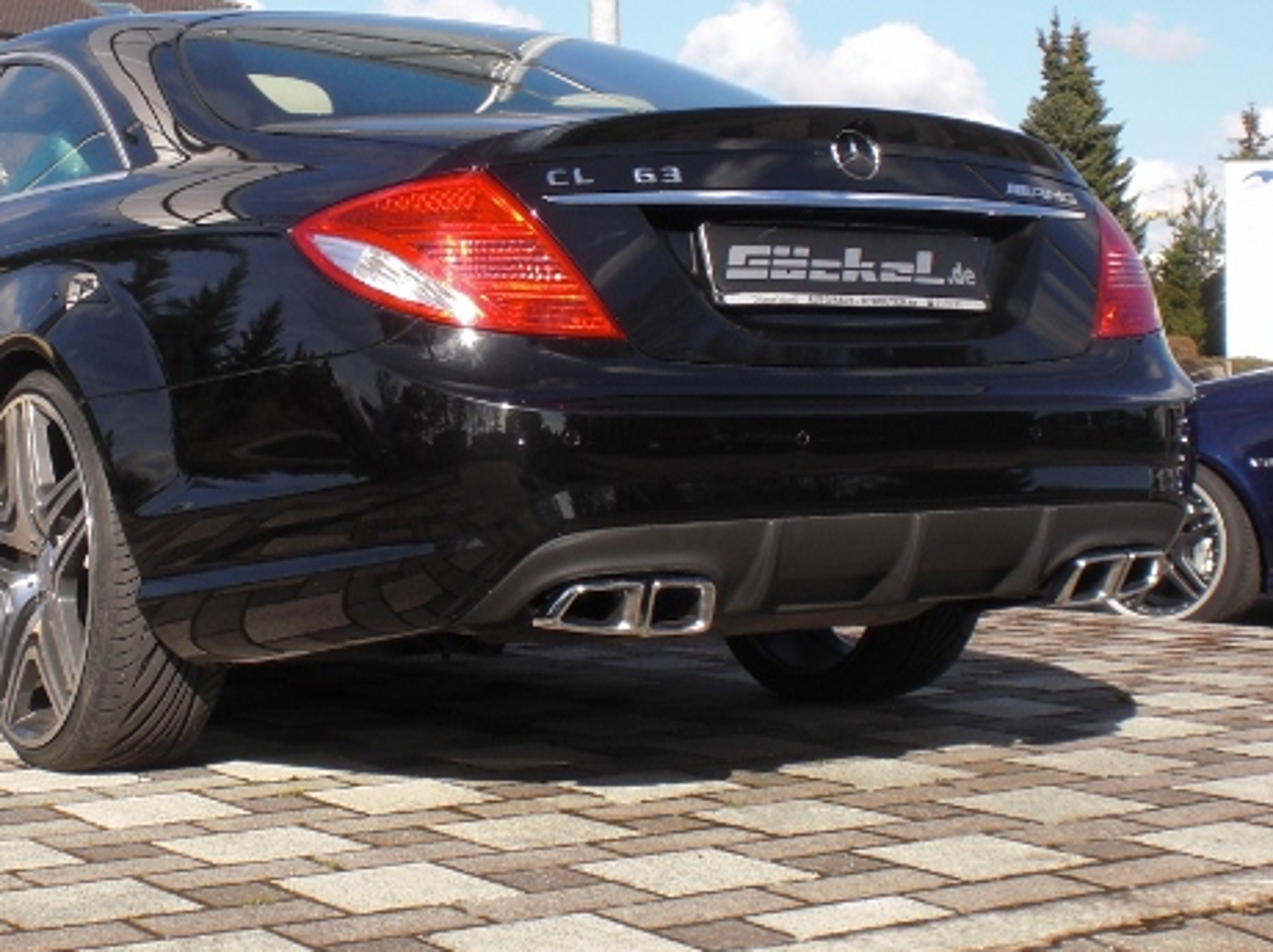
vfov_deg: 22.2
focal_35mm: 66
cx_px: 334
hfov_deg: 29.0
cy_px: 461
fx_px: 2425
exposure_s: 1/250
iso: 64
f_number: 5.6
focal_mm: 6.3
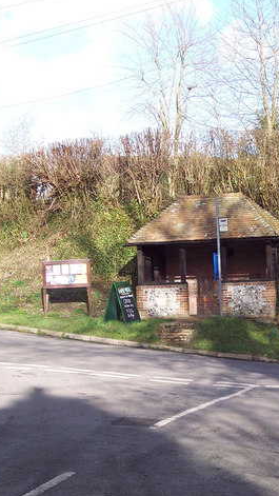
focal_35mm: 77
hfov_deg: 15.5
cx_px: 255
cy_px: 247
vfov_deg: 27.5
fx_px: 1013
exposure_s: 1/250
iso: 100
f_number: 4
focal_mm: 10.7
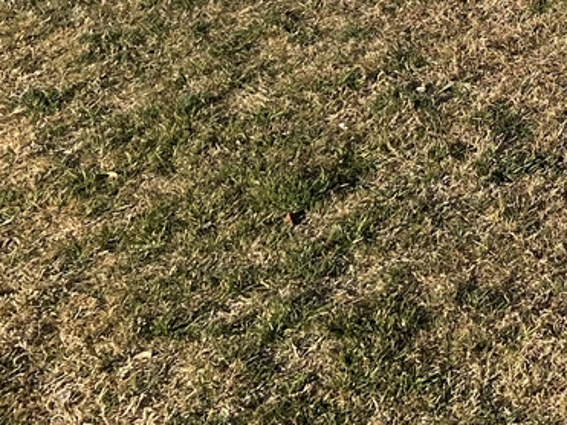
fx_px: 1654
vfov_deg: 14.0
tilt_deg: -14.8
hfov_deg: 17.4
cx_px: 865
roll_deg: +1.3
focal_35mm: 101
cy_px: -133
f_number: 1.5
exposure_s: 1/5319
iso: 50
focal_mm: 5.7
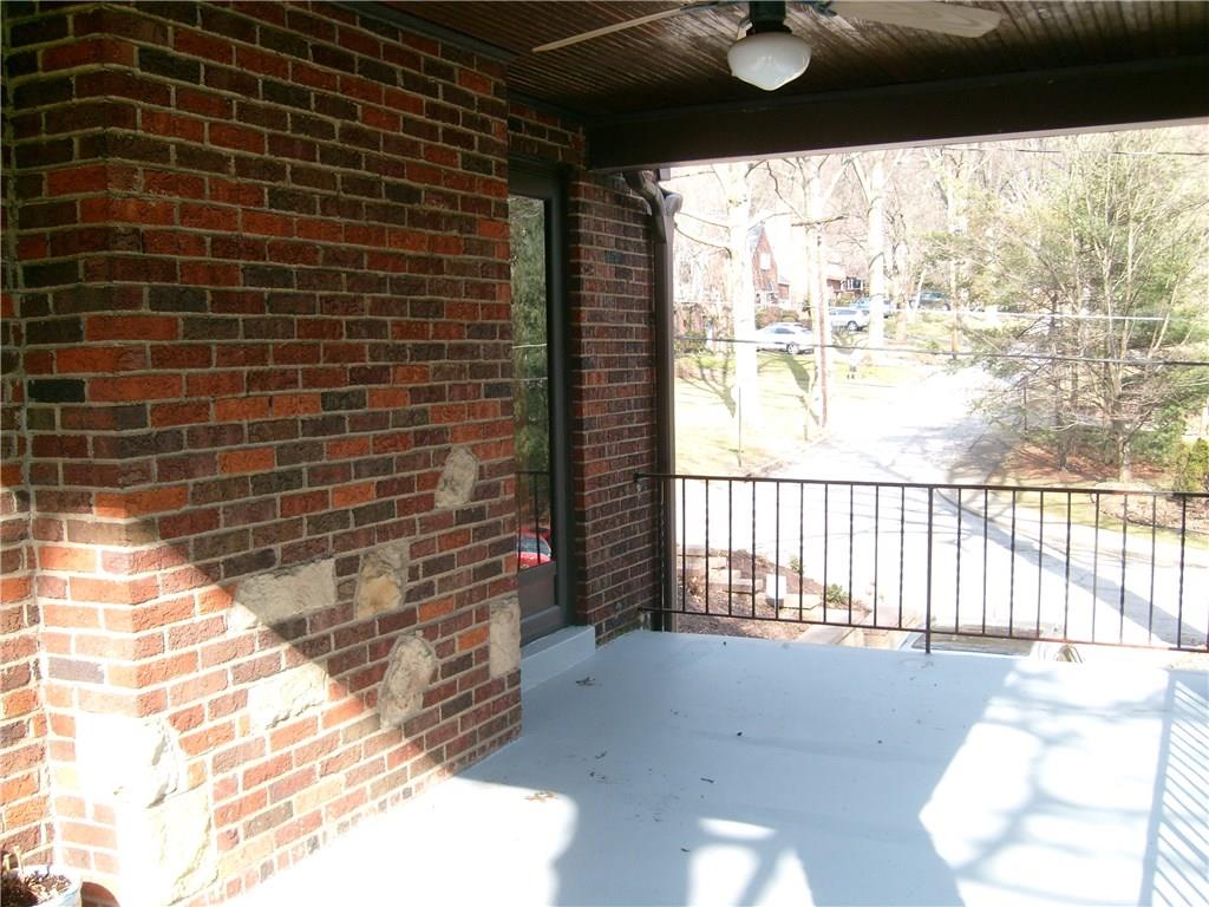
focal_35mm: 35
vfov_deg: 40.7
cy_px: 454
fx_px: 1222
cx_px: 604
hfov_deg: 52.6
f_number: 2.8
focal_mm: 5.8
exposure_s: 1/180
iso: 80
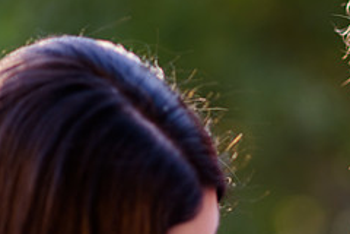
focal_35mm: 254
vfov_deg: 5.4
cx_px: 337
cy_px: 128
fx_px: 2469
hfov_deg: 8.1
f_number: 2
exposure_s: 1/125
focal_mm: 105
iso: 200
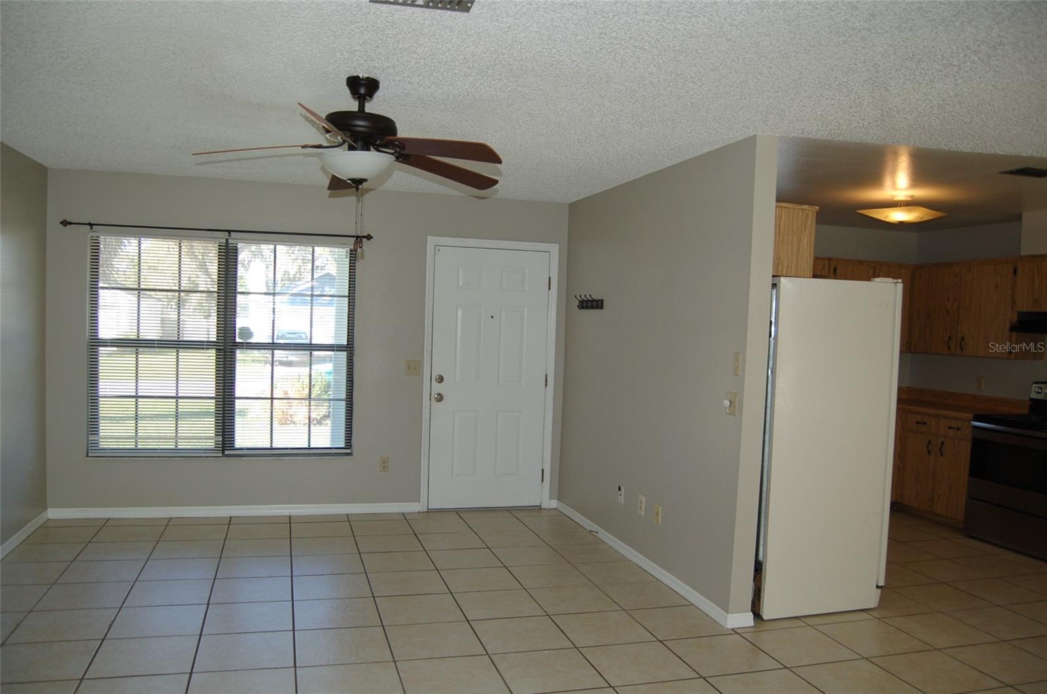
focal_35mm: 27
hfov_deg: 67.5
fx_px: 784
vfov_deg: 47.7
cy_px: 347
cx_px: 524
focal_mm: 18
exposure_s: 1/160
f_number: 3.5
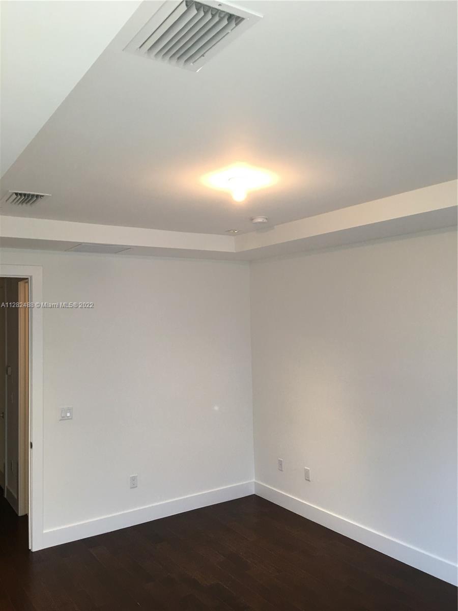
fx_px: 512
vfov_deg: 61.7
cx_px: 229
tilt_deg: +3.1
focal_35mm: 29
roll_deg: +1.3
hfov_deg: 48.2
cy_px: 306
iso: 40
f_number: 2.2
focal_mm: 4.15
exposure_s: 1/15
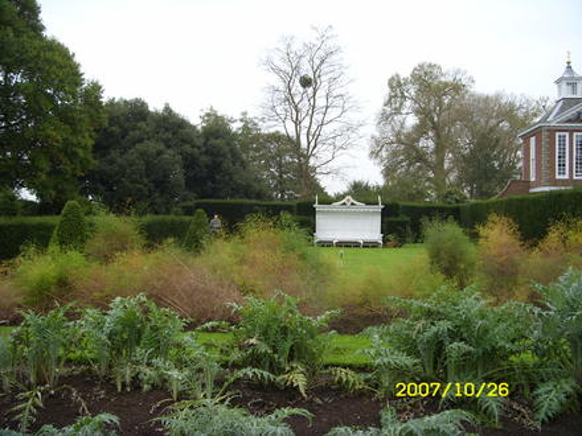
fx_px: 521
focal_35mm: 31
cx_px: 291
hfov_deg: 58.4
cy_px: 218
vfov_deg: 45.4
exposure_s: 1/154
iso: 50
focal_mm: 6.3
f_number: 3.5
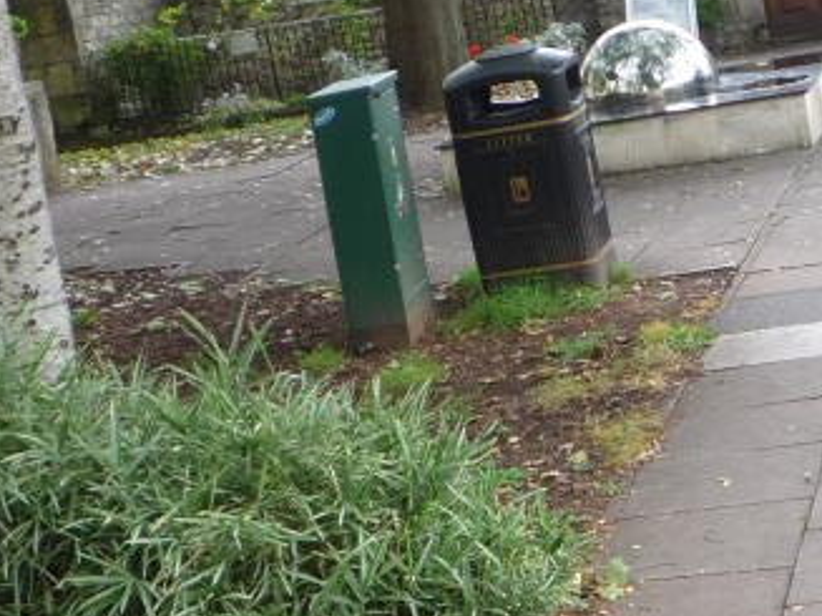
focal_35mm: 94
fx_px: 2231
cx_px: 623
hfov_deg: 20.7
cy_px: 261
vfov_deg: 15.7
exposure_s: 1/40
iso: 100
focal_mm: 5.2
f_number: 3.3
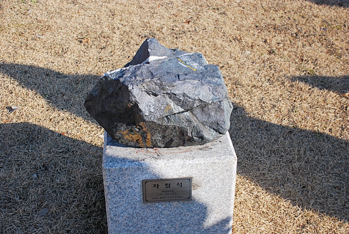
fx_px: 466
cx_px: 174
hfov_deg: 41.1
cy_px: 117
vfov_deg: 28.2
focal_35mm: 48
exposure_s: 1/1600
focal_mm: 32
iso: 400
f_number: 4.2
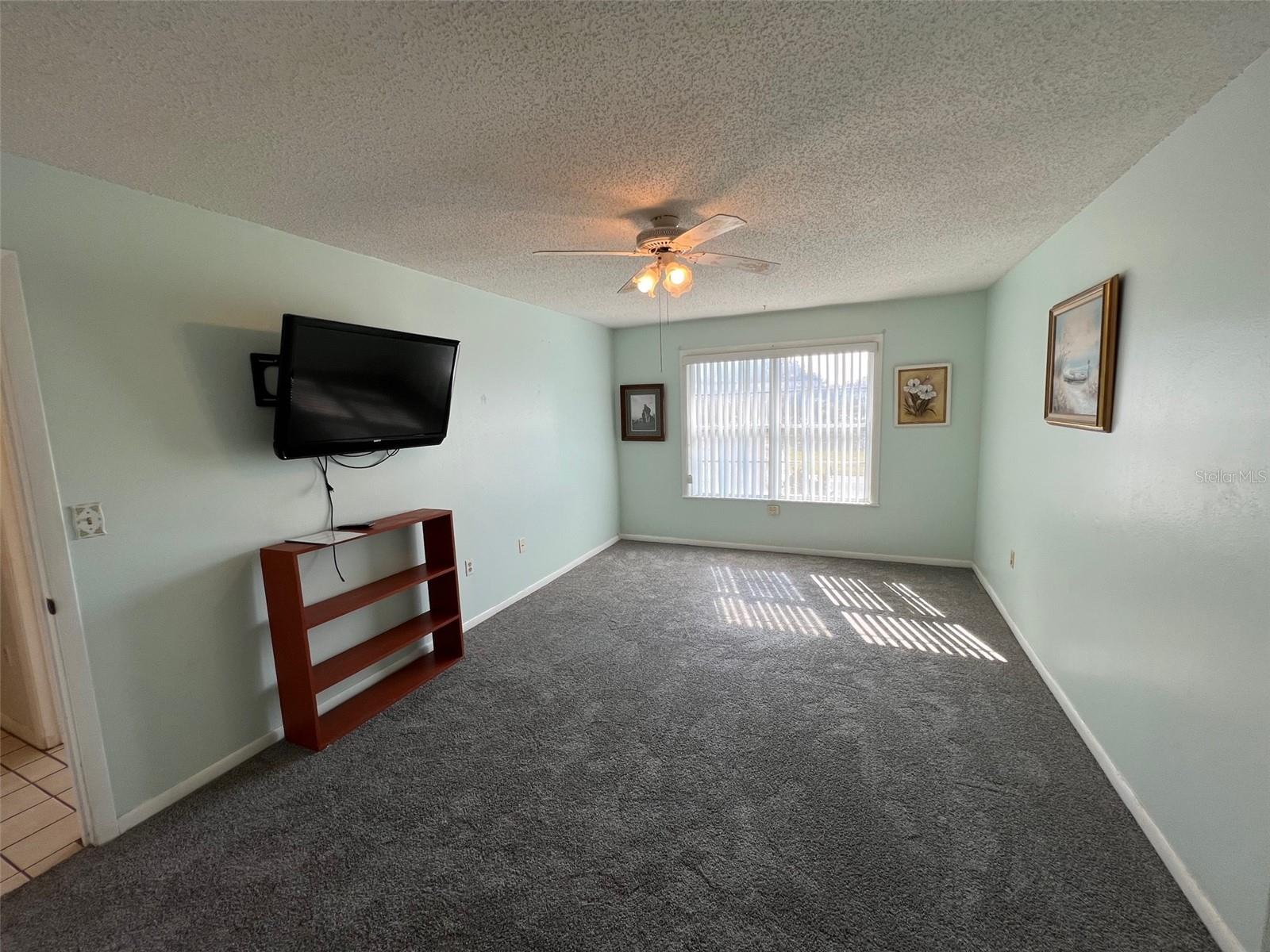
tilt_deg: -8.2
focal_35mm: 13
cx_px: 635
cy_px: 476
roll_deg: +1.9
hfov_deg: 106.2
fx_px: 477
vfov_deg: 89.9
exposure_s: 1/193
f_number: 1.8
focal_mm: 1.57
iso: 32
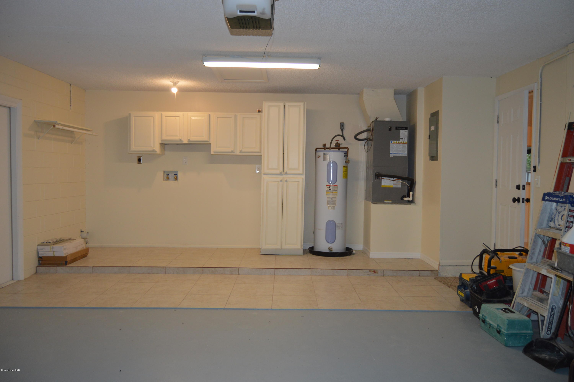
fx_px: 430
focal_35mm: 27
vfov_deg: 47.8
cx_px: 287
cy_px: 191
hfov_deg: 67.4
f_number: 4
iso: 400
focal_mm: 18
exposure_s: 1/80
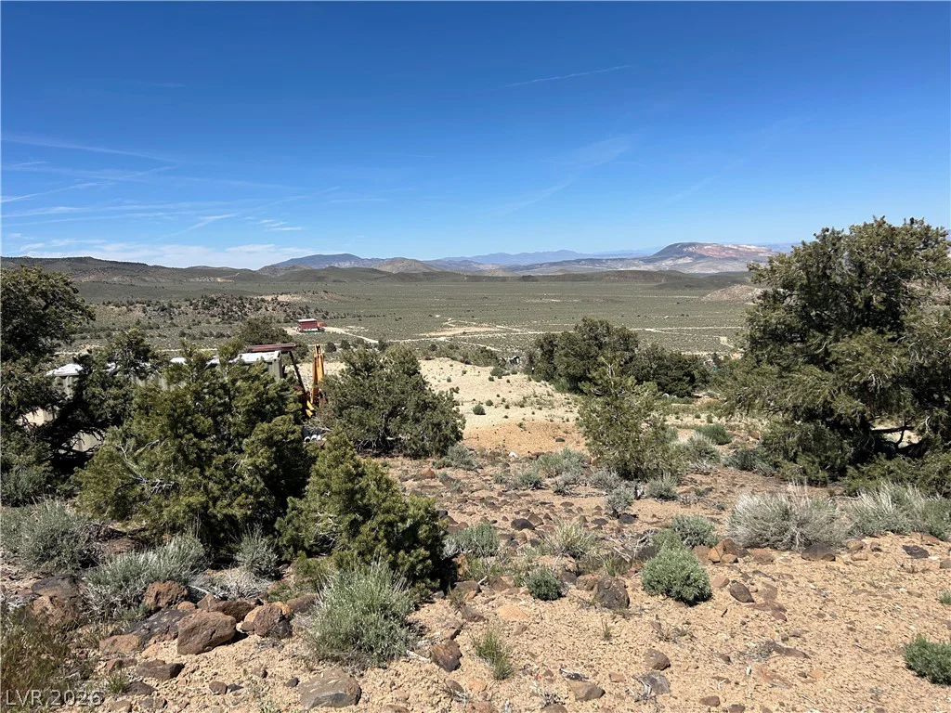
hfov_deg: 67.3
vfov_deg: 53.1
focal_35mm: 26
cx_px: 476
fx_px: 714
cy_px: 356
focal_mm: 5.7
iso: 50
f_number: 1.5
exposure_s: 1/5587
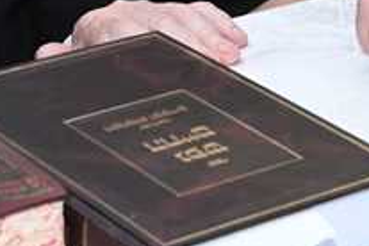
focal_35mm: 218
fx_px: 2234
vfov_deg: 6.1
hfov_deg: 9.4
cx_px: 305
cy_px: -332
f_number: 6.3
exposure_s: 1/125
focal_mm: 44
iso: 2000
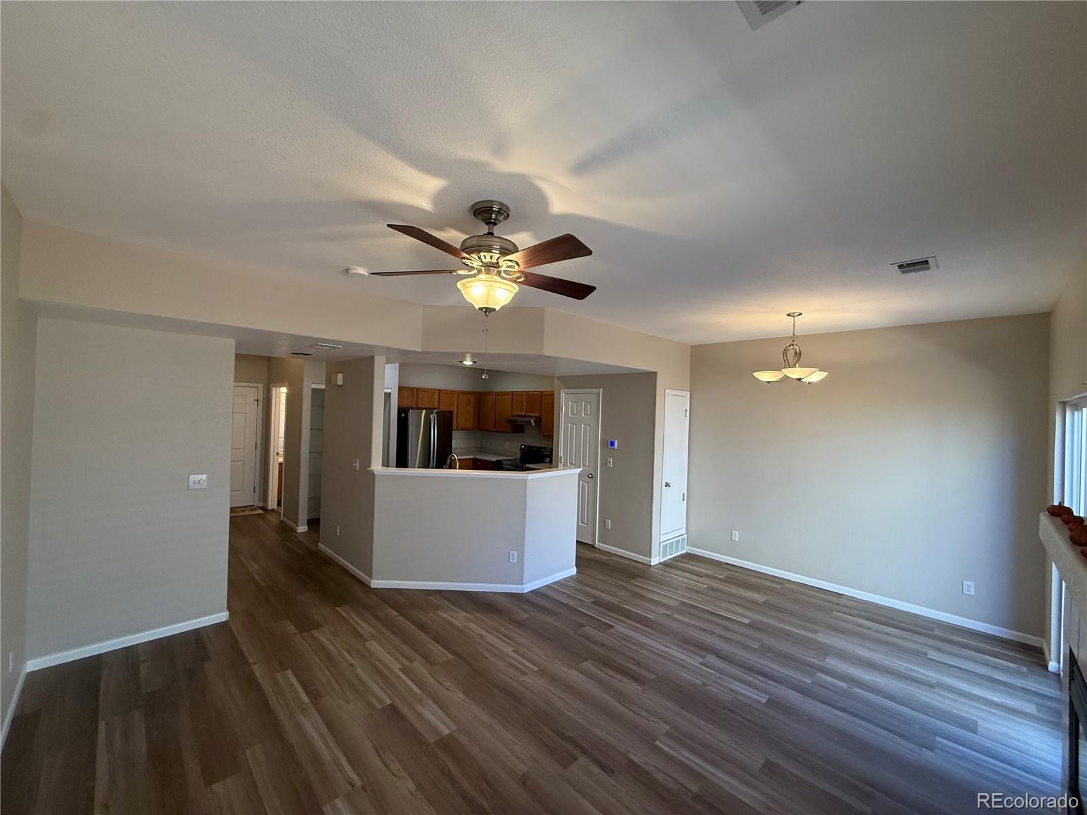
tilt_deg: +1.0
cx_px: 544
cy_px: 408
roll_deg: -2.7
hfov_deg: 102.1
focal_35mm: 14
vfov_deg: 85.7
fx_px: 440
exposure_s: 1/120
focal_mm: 2.22
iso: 250
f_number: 2.2
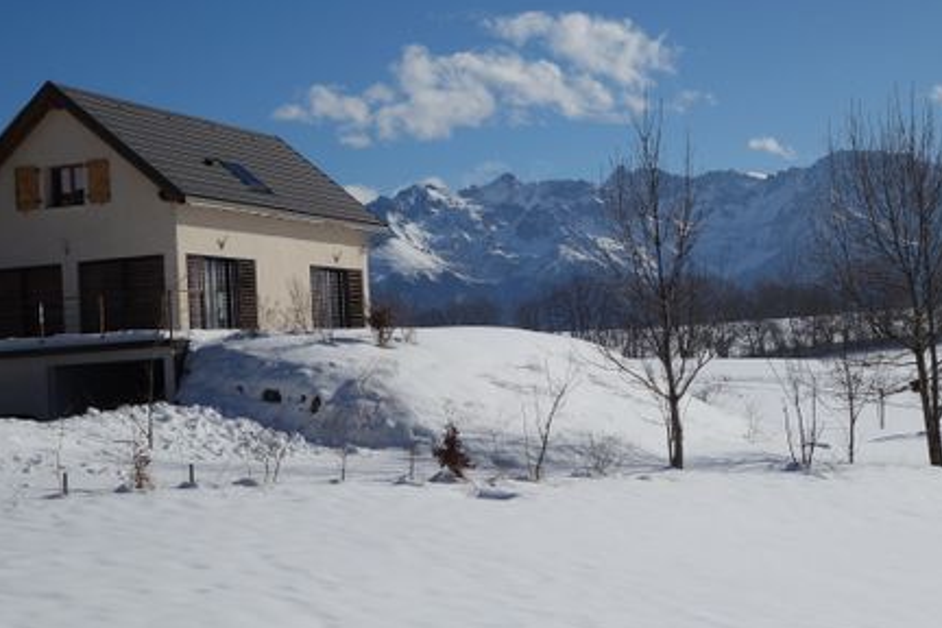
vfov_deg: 20.0
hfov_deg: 29.6
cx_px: 545
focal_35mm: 68
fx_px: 1779
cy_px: 273
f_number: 8
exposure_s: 1/1000
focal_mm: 18.23
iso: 125
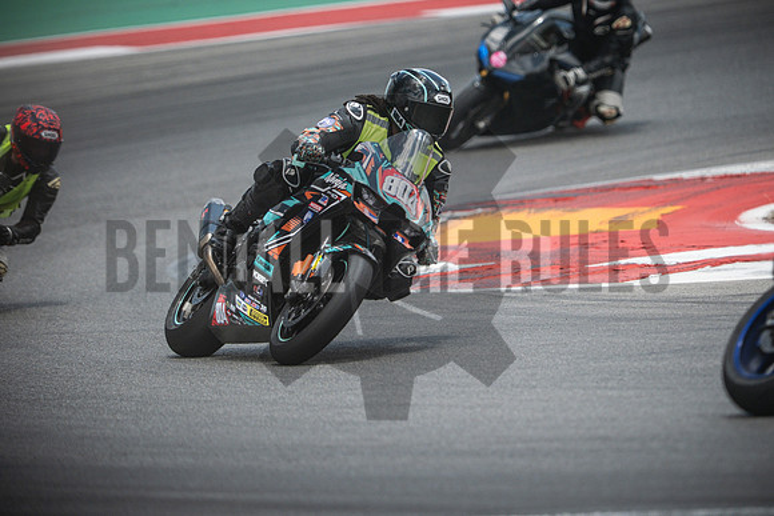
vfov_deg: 3.3
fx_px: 9032
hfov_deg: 4.9
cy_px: 258
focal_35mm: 420
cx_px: 387
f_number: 2.8
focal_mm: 280
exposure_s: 1/4000
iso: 1000
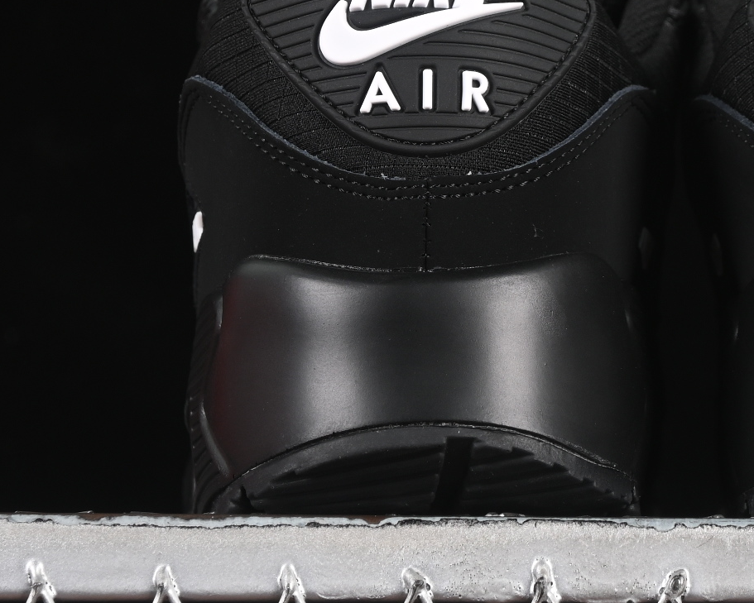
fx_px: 4798
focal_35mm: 215
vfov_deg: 7.2
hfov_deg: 9.0
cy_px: 36
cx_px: 674
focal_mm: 50
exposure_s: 1/50
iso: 160
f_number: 6.3
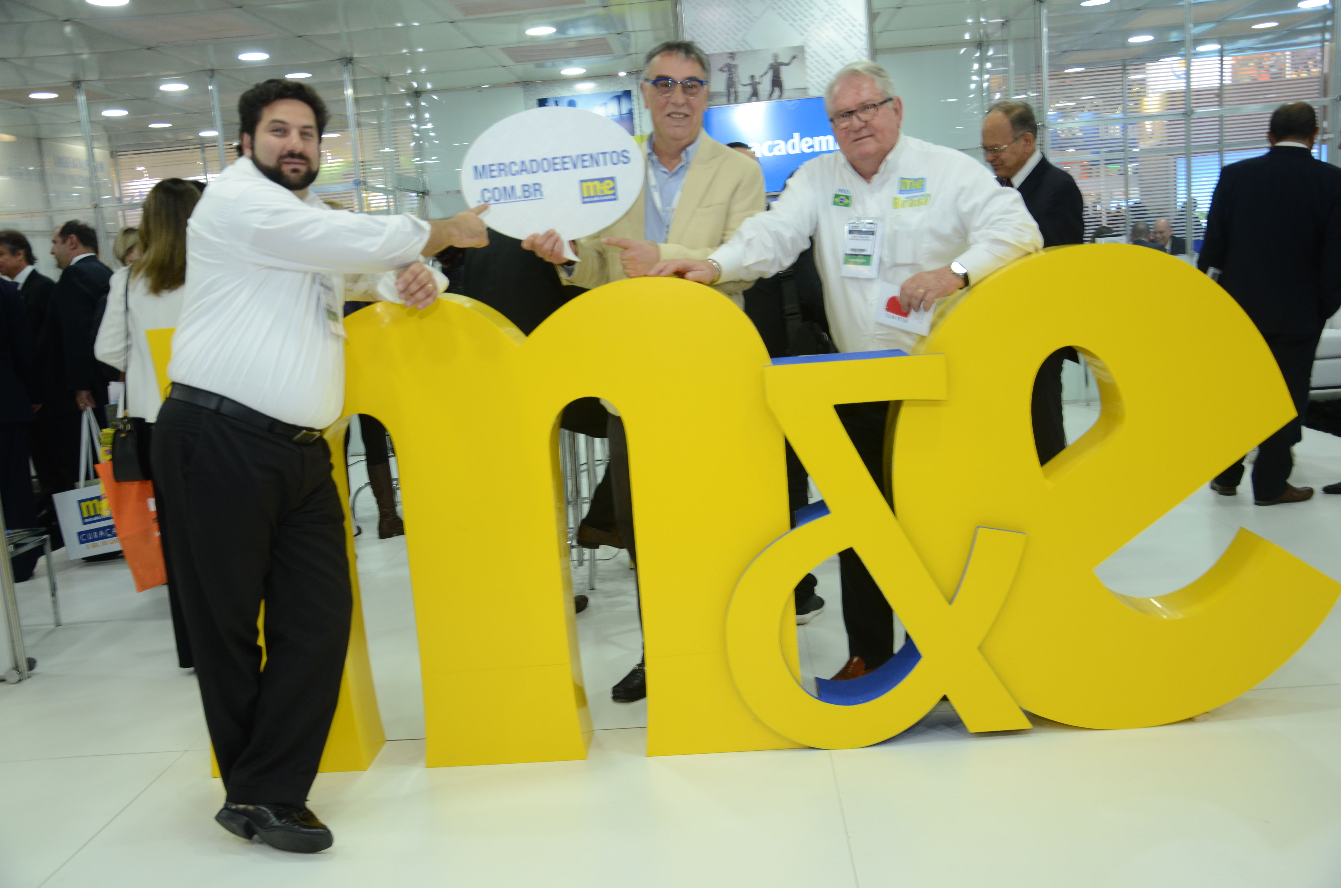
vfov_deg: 39.8
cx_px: 670
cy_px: 444
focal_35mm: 33
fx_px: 1227
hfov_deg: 57.3
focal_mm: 22
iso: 640
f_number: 4
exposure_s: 1/50
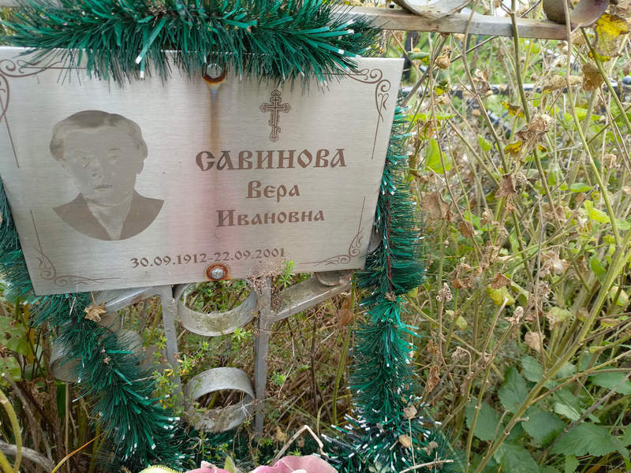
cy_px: 236
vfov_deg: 54.9
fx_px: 456
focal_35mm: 25
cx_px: 316
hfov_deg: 69.4
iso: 117
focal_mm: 4.76
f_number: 1.69
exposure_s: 1/100
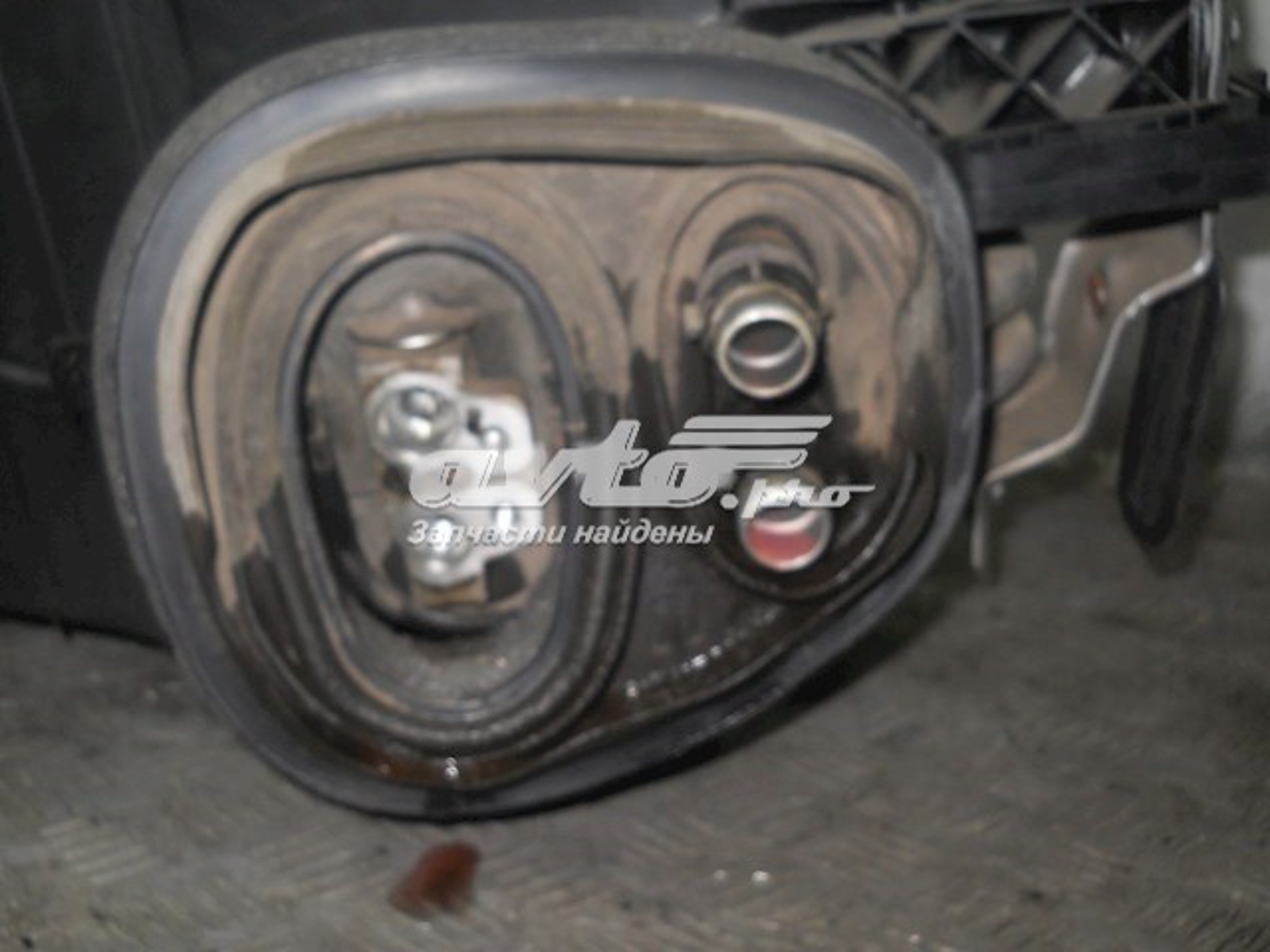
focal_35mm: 41
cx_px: 635
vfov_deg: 35.1
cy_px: 476
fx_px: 1504
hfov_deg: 45.8
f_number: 5.5
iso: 100
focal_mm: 6.72
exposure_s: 1/30
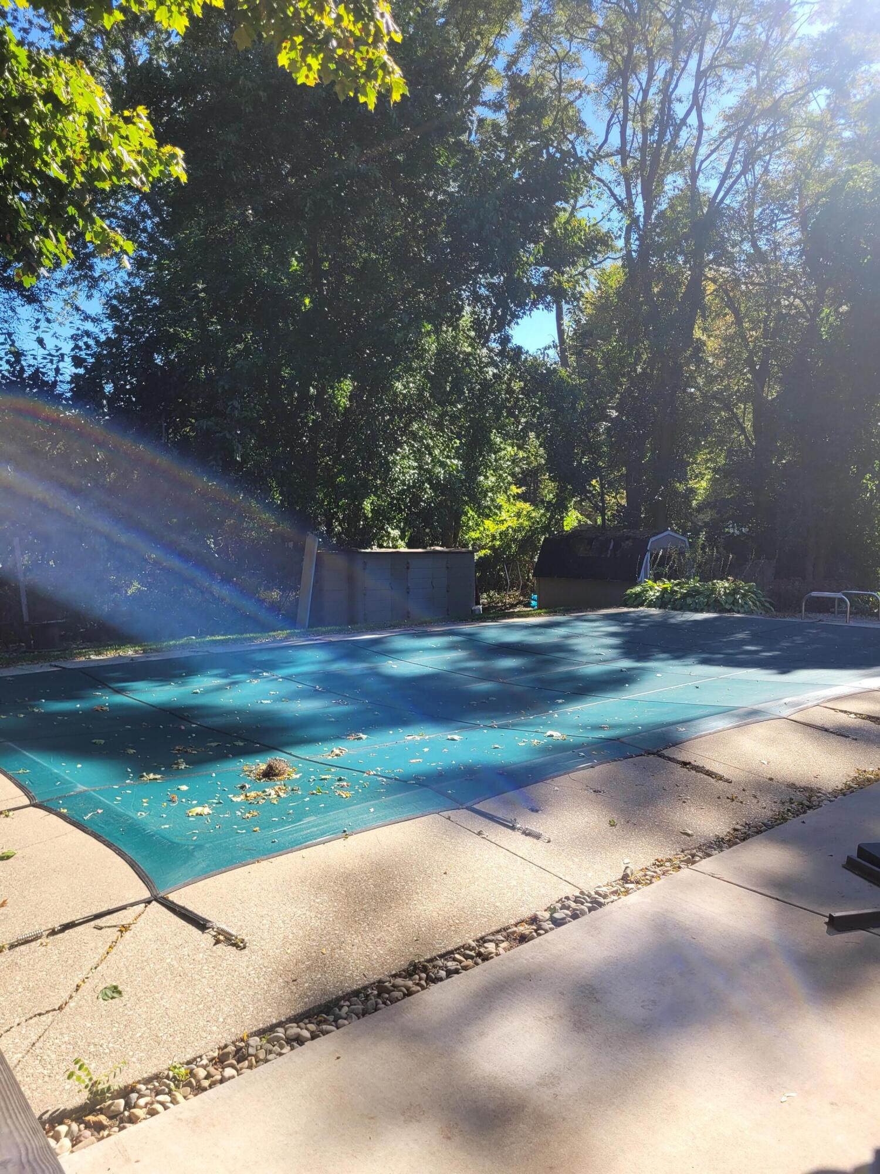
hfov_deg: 53.1
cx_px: 440
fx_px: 881
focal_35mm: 26
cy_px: 587
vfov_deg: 67.3
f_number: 1.8
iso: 40
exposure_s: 1/978
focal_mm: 5.4
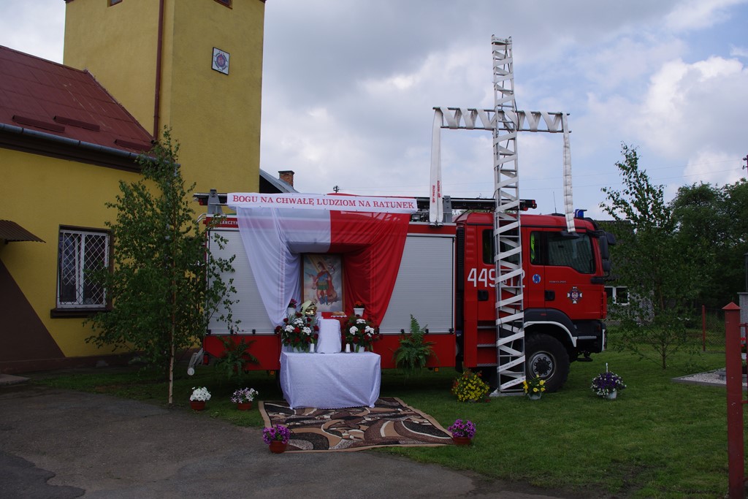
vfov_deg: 43.6
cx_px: 374
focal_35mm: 30
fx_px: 623
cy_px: 250
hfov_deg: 61.9
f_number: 8
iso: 200
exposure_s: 1/350
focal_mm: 20
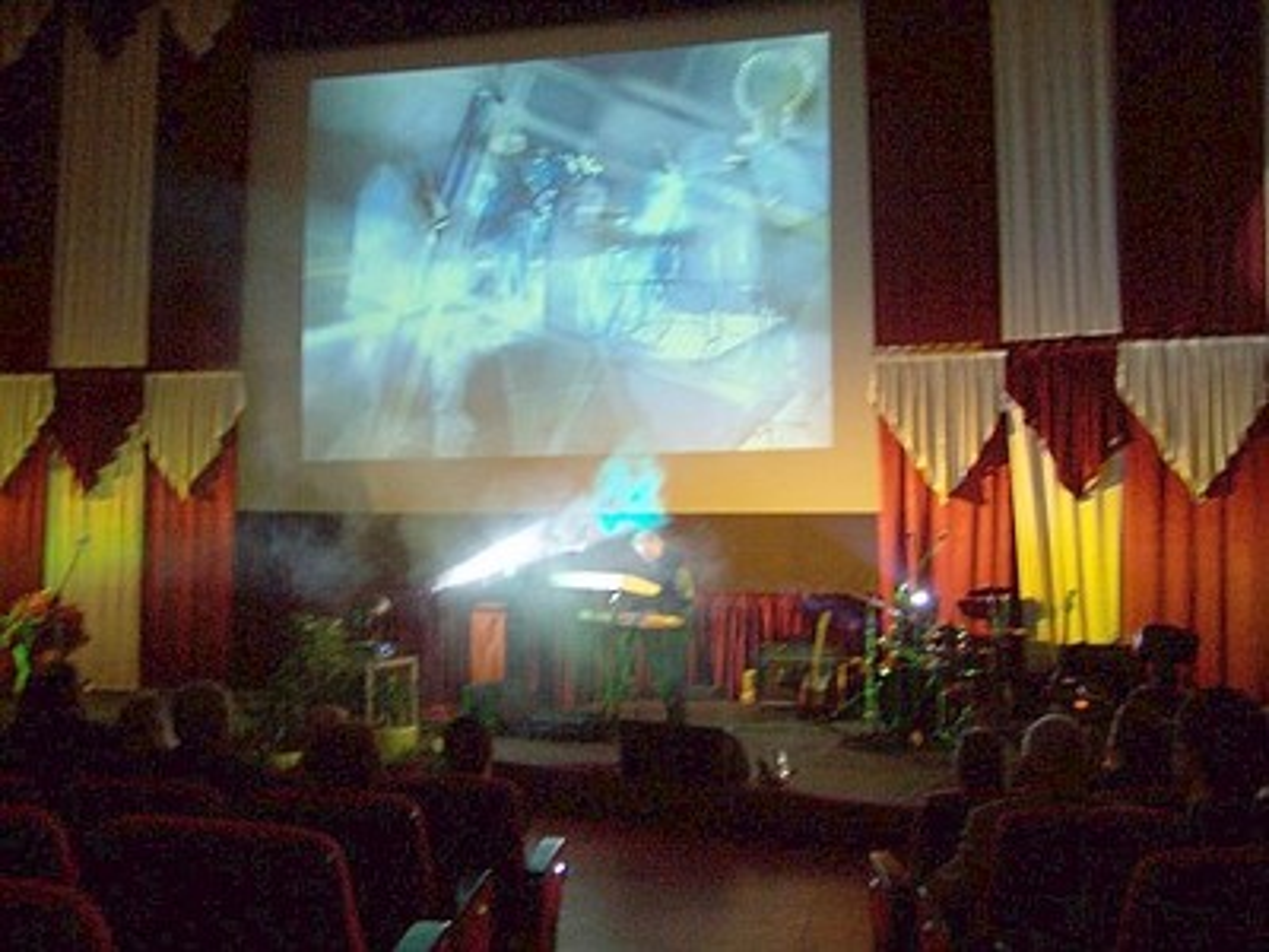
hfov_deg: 54.0
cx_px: 634
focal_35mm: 34
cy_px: 476
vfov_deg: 41.8
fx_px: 1246
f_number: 2.7
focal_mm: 5.6
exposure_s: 1/8
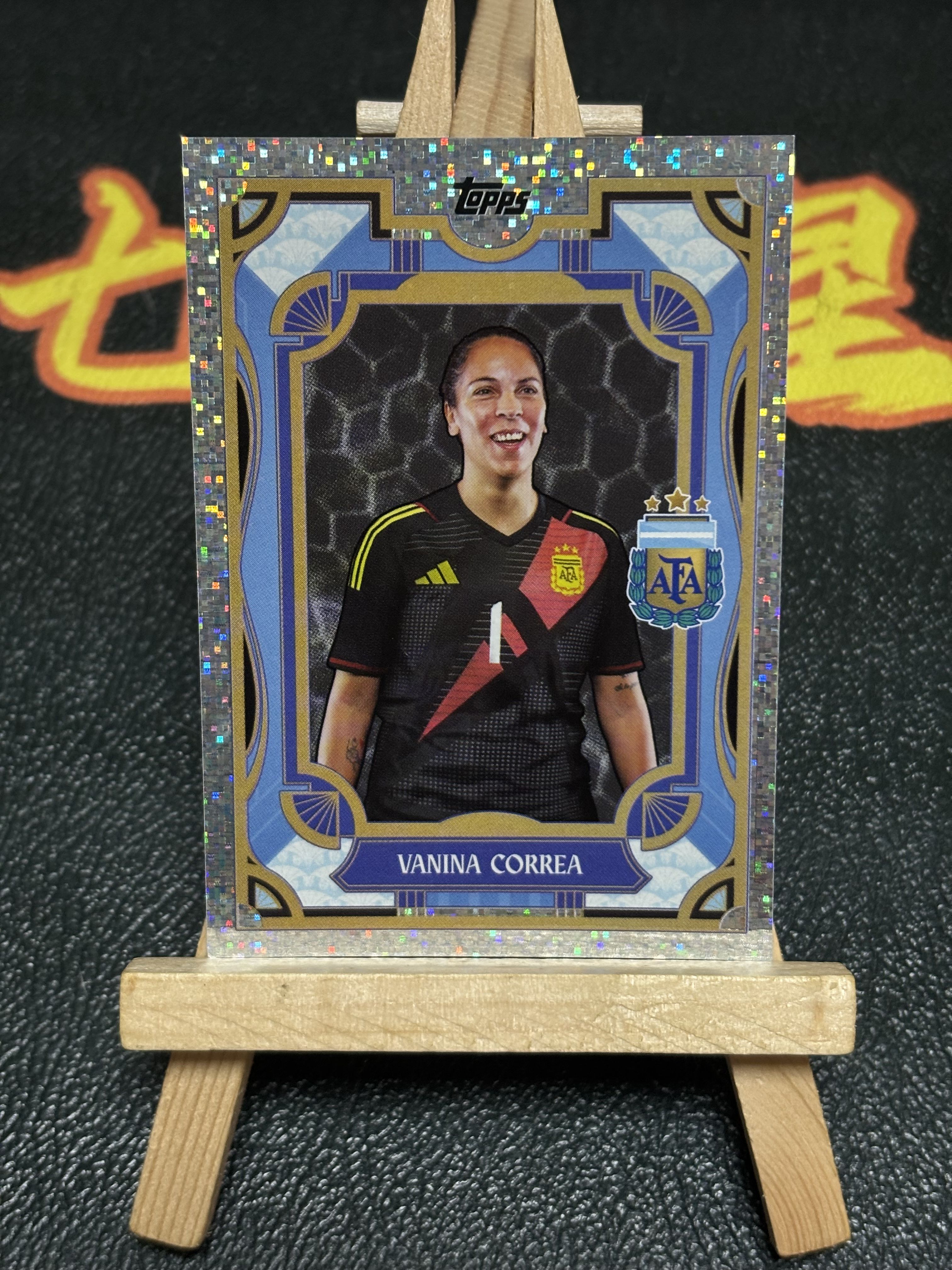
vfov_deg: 36.8
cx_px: 476
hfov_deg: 28.0
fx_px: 1907
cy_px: 635
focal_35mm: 52
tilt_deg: -60.2
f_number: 1.6
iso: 200
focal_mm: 5.96
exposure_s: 1/33
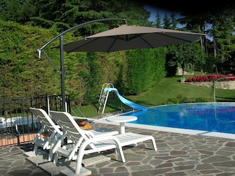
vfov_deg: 38.7
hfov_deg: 50.1
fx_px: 251
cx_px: 118
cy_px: 88
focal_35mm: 37
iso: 50
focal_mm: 6
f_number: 3.7
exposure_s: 1/676
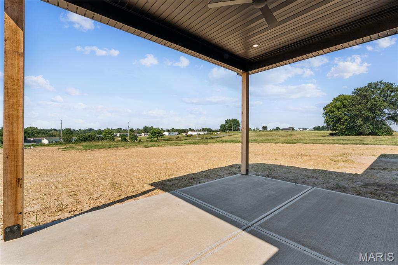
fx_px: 175
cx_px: 199
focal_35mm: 16
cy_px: 132
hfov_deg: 97.5
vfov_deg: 74.4
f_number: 22
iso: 100
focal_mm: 15.8
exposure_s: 1/30
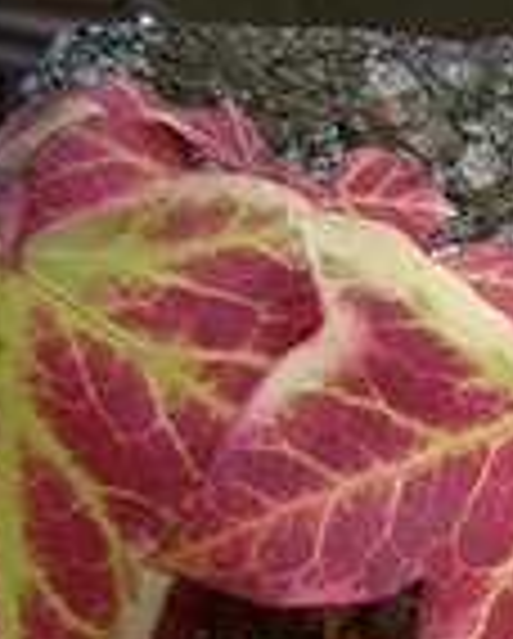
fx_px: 2329
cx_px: 1116
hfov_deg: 11.1
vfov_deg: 15.0
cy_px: 810
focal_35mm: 123
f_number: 2.6
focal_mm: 5.8
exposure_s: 1/125
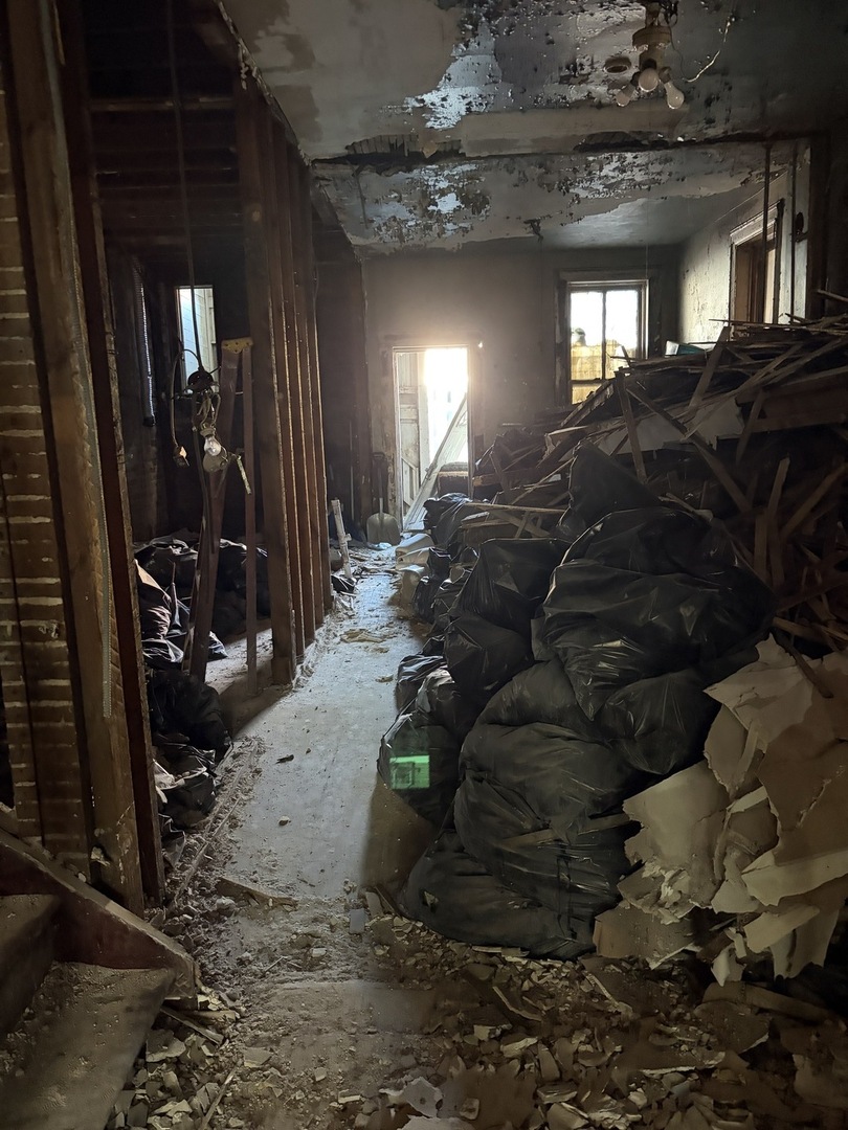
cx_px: 424
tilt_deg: -10.0
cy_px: 565
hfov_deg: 53.1
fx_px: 849
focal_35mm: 26
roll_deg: +3.7
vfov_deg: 67.3
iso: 1000
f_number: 1.6
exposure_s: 1/30
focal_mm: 5.96
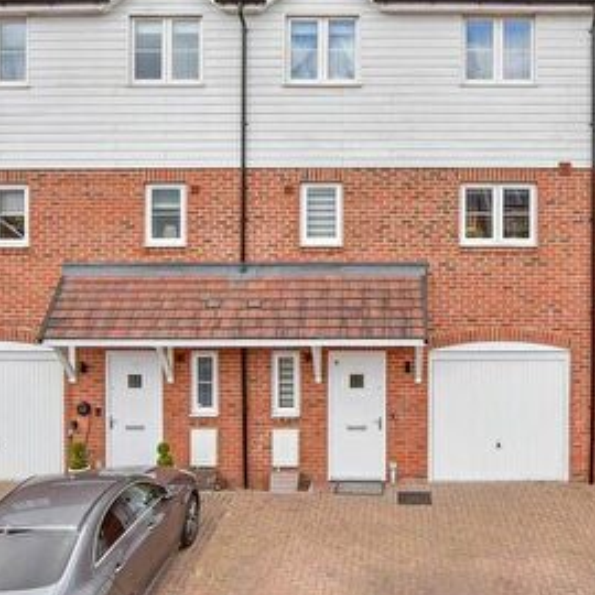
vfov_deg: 49.7
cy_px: 299
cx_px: 410
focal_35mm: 33
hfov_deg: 48.7
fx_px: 642
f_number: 8
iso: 400
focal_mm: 10
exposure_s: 1/800
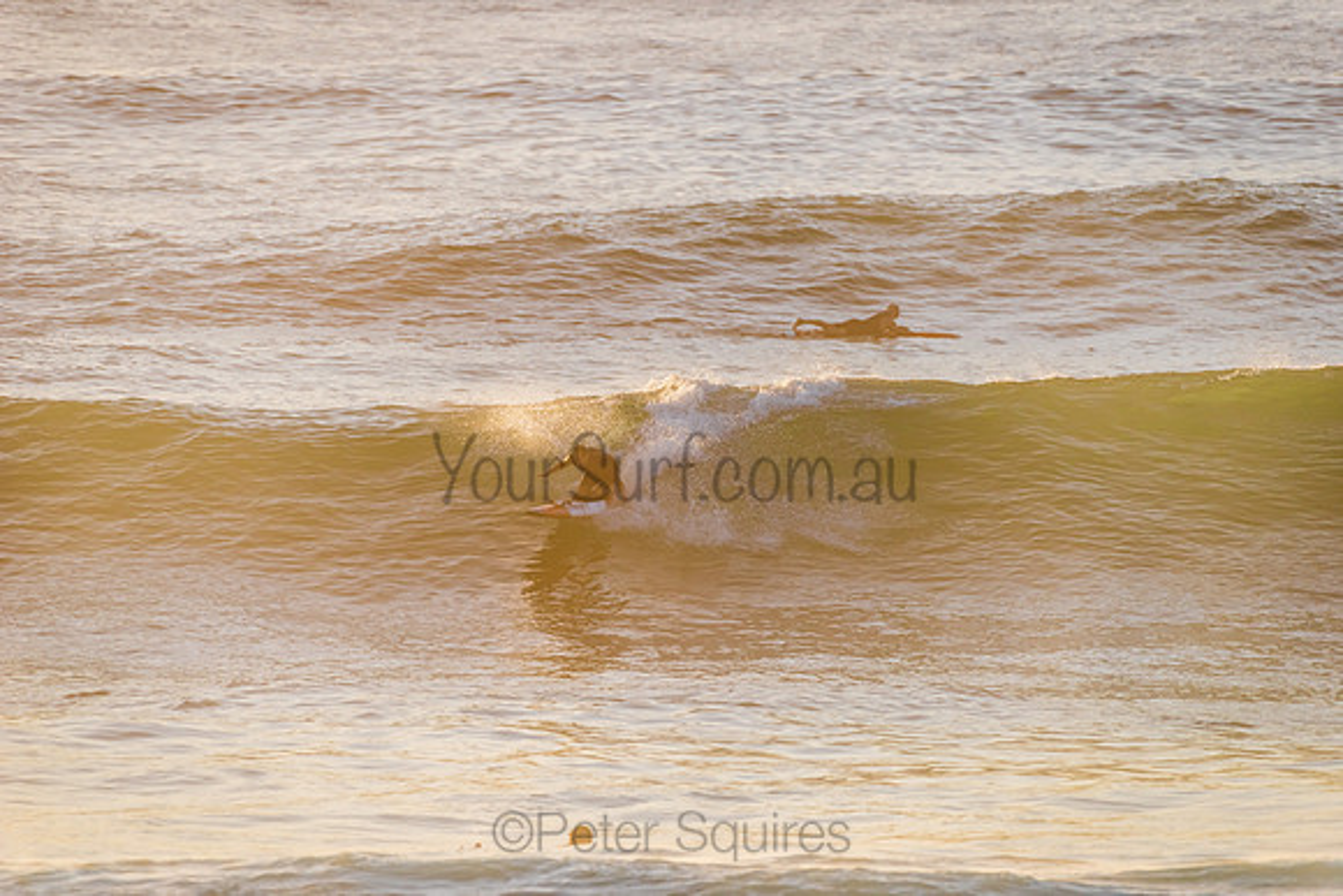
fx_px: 18656
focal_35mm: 500
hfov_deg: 4.1
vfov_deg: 2.8
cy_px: 448
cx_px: 672
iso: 320
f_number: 5.6
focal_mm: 500
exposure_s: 1/2000
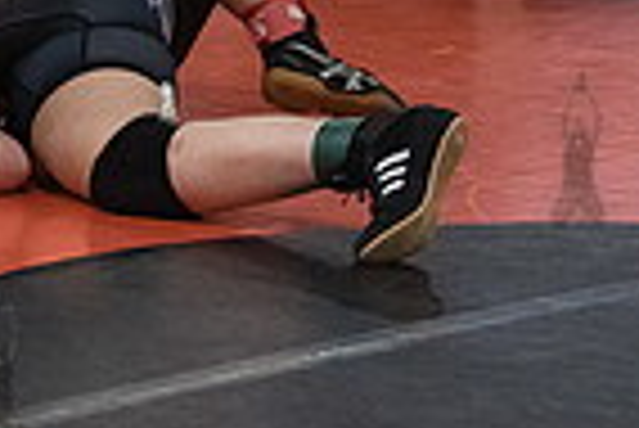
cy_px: -70
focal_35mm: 458
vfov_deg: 3.0
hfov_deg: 4.5
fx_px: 8138
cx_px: -4
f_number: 3.5
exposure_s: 1/640
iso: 8000
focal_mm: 112
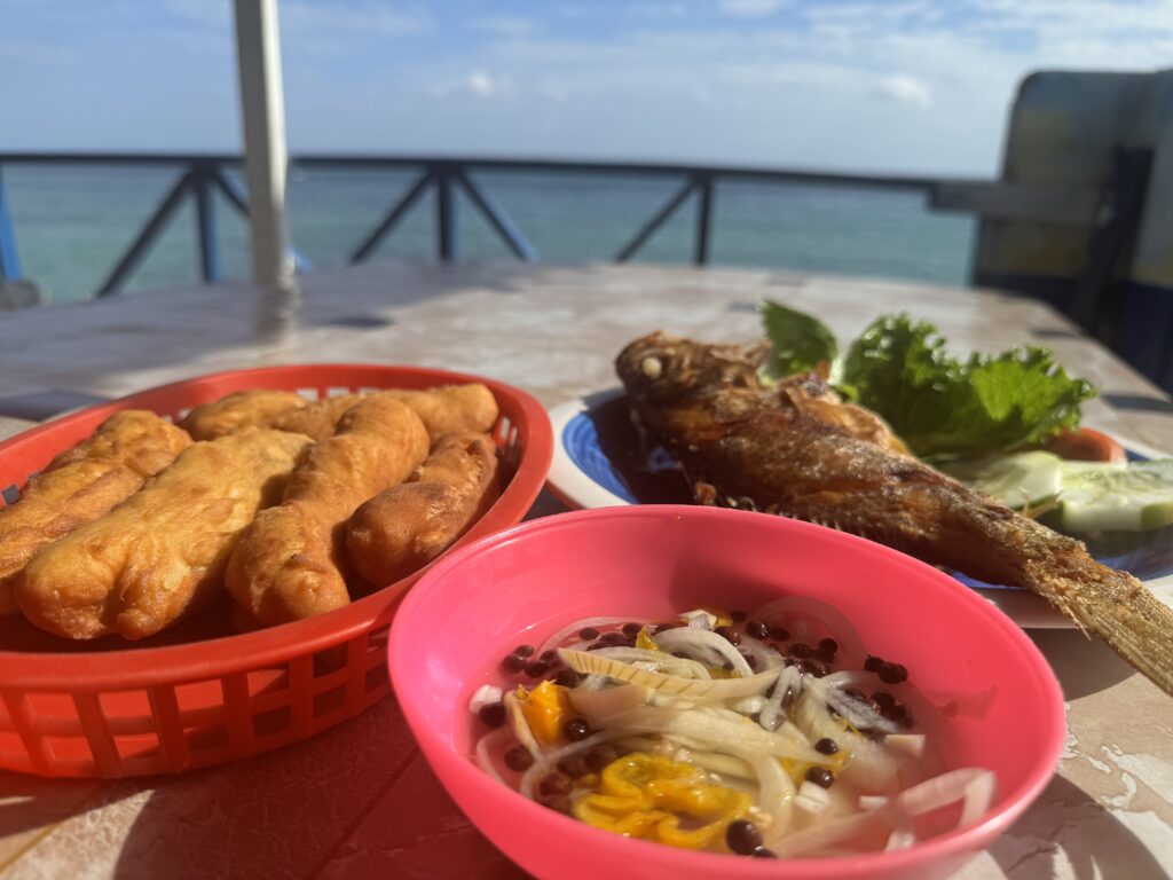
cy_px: 440
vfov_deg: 56.8
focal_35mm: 24
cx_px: 586
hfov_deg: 71.6
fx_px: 813
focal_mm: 6.76
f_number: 1.78
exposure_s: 1/7092
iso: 80
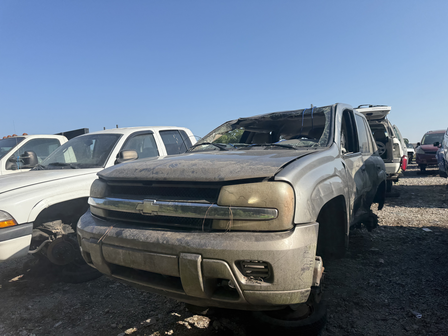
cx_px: 224
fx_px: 311
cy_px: 168
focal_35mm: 24
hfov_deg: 71.6
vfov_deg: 56.8
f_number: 1.78
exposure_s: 1/3584
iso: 80
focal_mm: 6.76
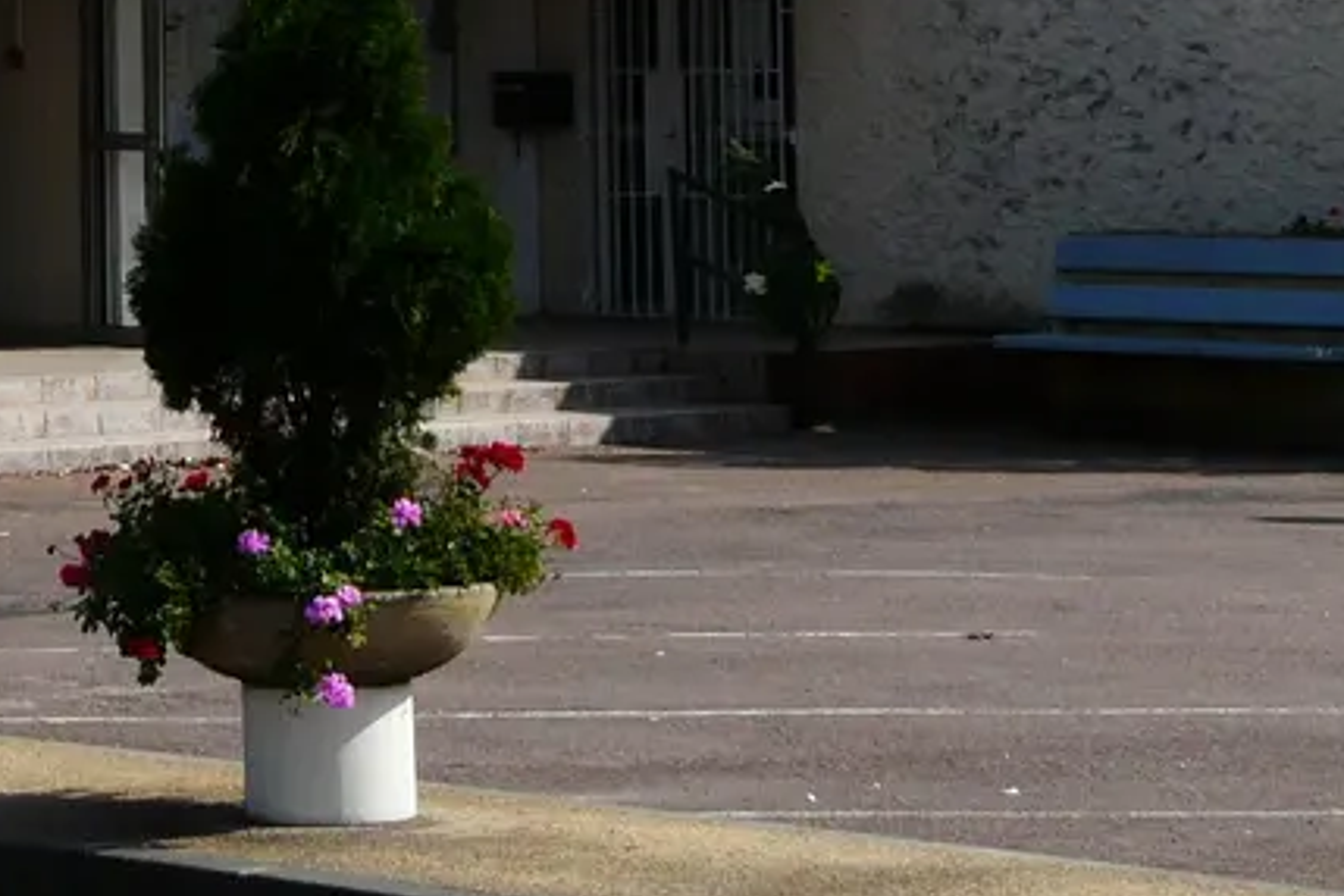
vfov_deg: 8.9
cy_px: -320
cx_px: -373
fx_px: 5674
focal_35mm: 152
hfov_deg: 13.1
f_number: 6.3
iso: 100
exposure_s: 1/500
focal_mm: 8.1
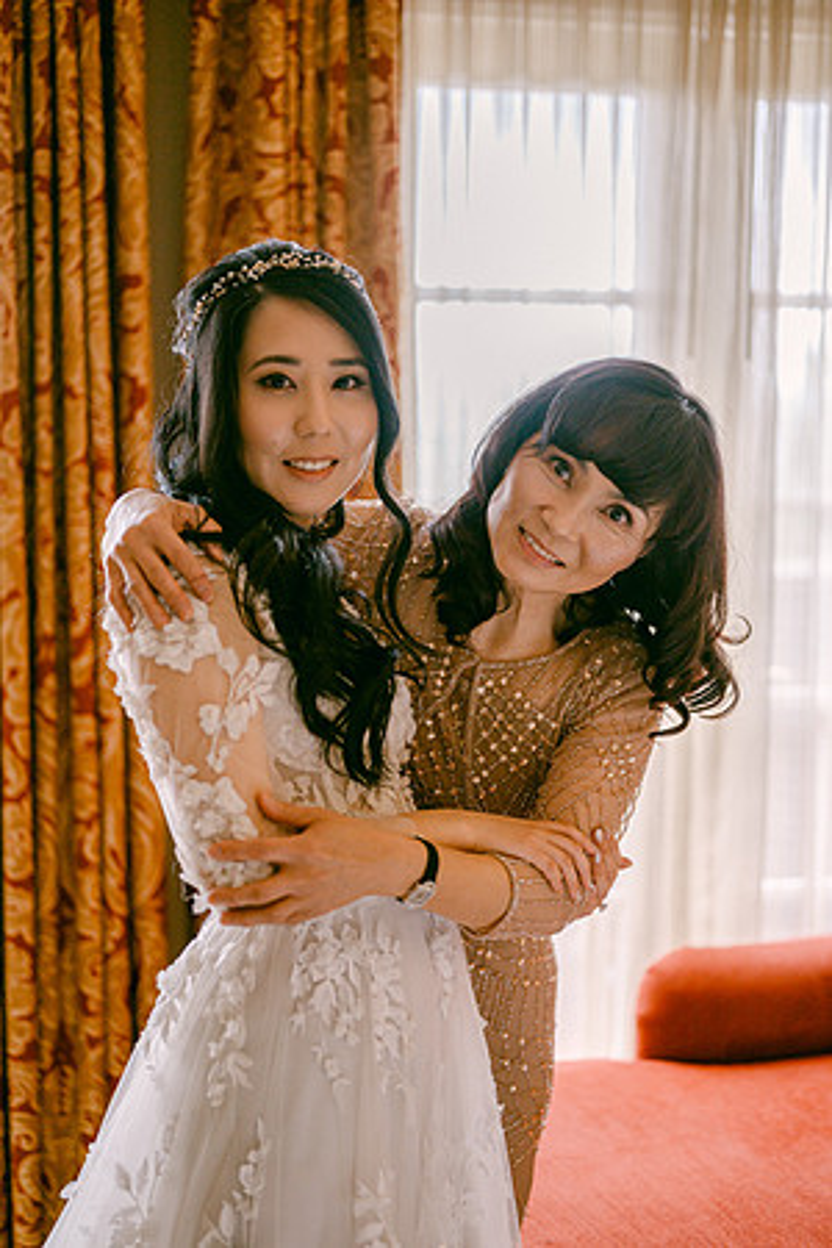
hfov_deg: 27.0
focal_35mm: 50
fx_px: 1733
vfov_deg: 39.6
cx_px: 416
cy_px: 624
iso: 400
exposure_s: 1/640
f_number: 1.8
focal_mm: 50
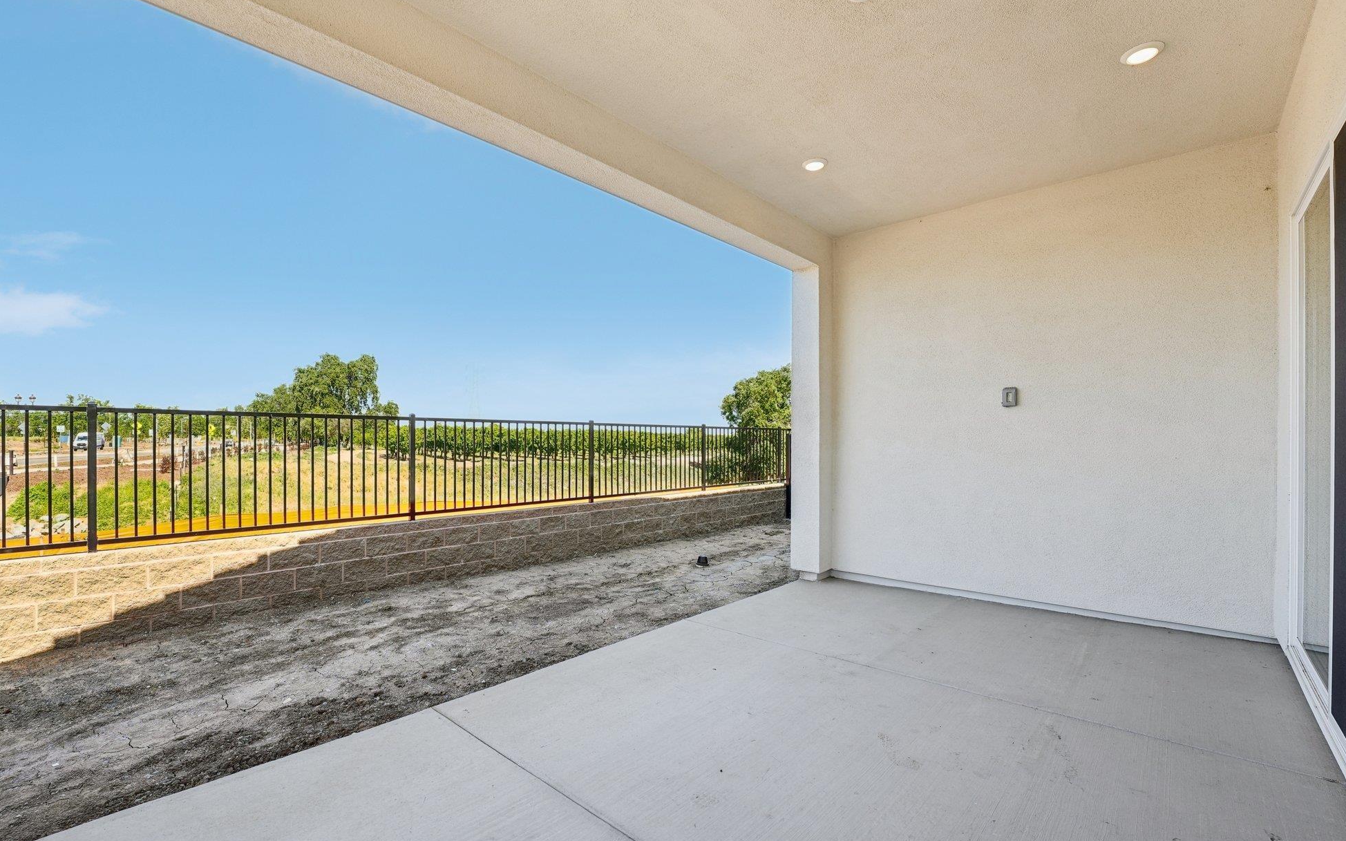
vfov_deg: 74.7
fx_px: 550
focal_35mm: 15
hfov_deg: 101.4
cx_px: 640
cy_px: 436
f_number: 8
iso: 640
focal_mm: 14
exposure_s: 1/250
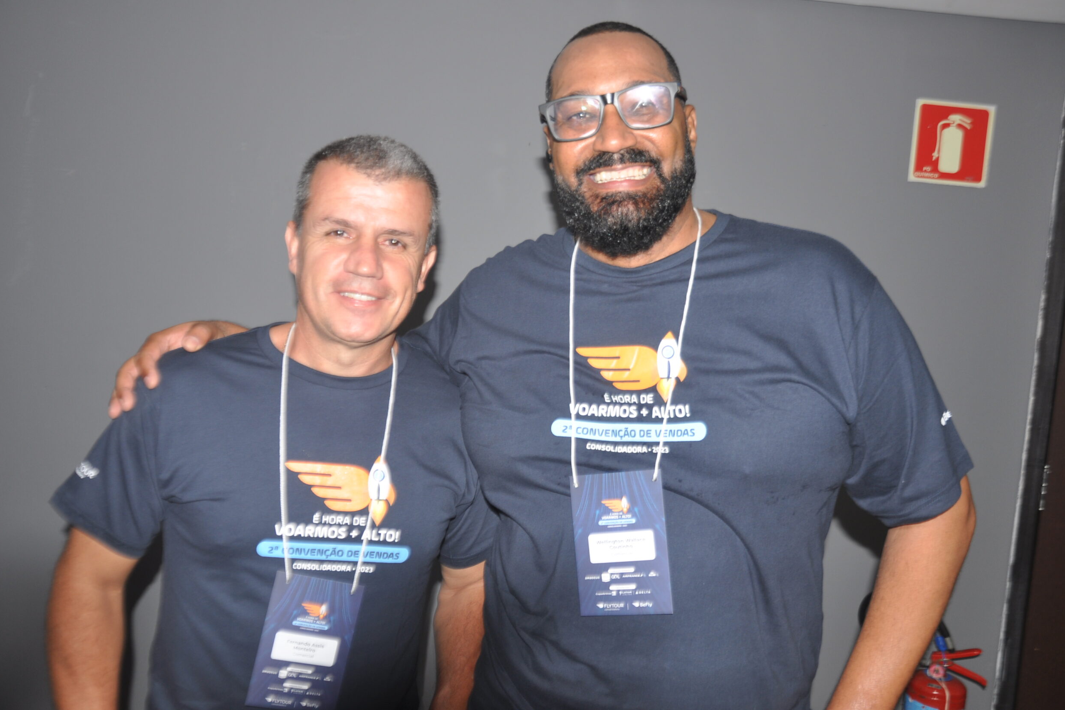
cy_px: 359
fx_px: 962
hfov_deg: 57.9
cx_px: 539
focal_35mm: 33
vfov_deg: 40.5
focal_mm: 21
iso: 200
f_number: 5.6
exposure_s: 1/30
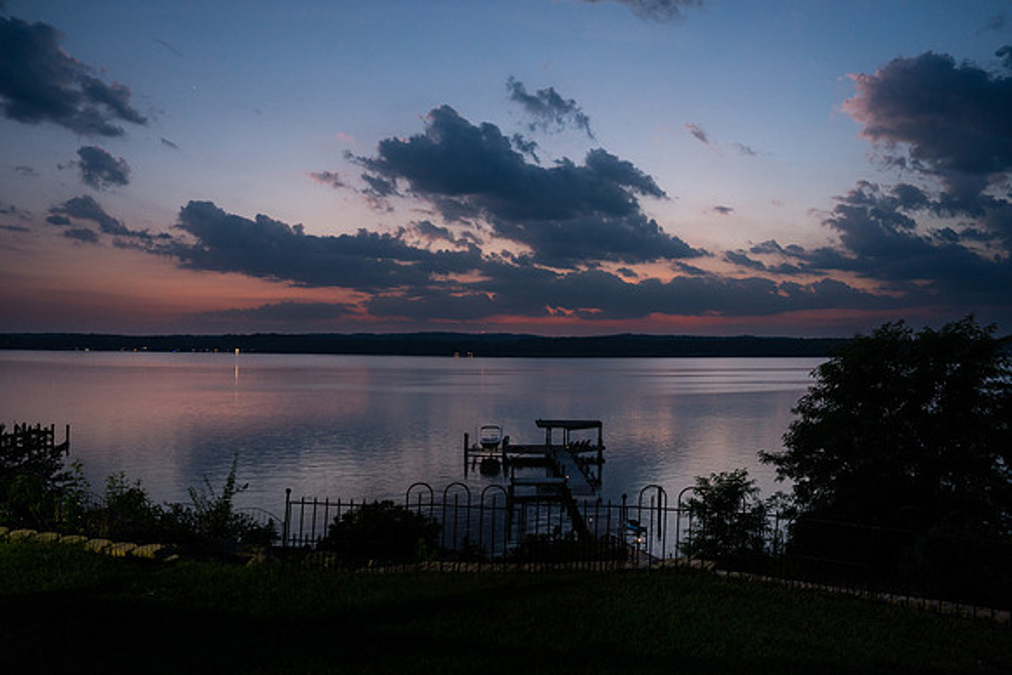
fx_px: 675
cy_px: 338
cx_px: 506
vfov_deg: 53.2
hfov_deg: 73.7
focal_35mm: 24
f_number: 3.5
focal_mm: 24
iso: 500
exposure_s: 1/8
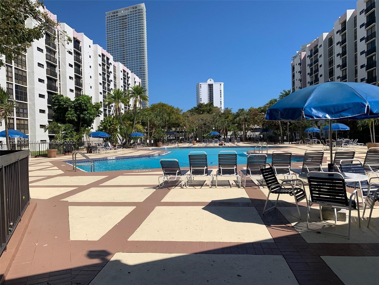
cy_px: 142
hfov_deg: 67.3
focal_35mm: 26
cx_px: 190
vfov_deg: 53.1
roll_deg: +1.0
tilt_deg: -1.7
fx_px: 285
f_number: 1.8
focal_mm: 4.25
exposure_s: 1/3937
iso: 25
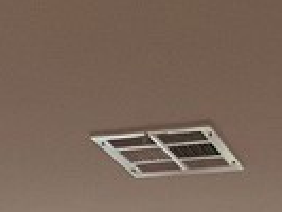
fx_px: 815
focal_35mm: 100
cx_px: 98
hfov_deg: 19.6
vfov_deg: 10.8
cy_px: 606
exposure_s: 1/120
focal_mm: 1.57
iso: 100
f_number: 1.8
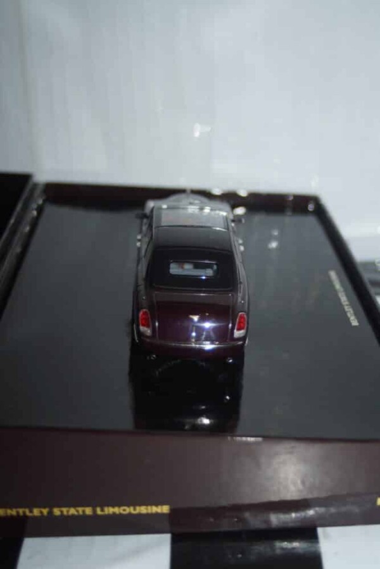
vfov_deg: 37.9
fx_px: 831
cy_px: 284
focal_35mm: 52
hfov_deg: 25.8
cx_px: 190
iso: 100
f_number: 4
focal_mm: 35
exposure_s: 1/100
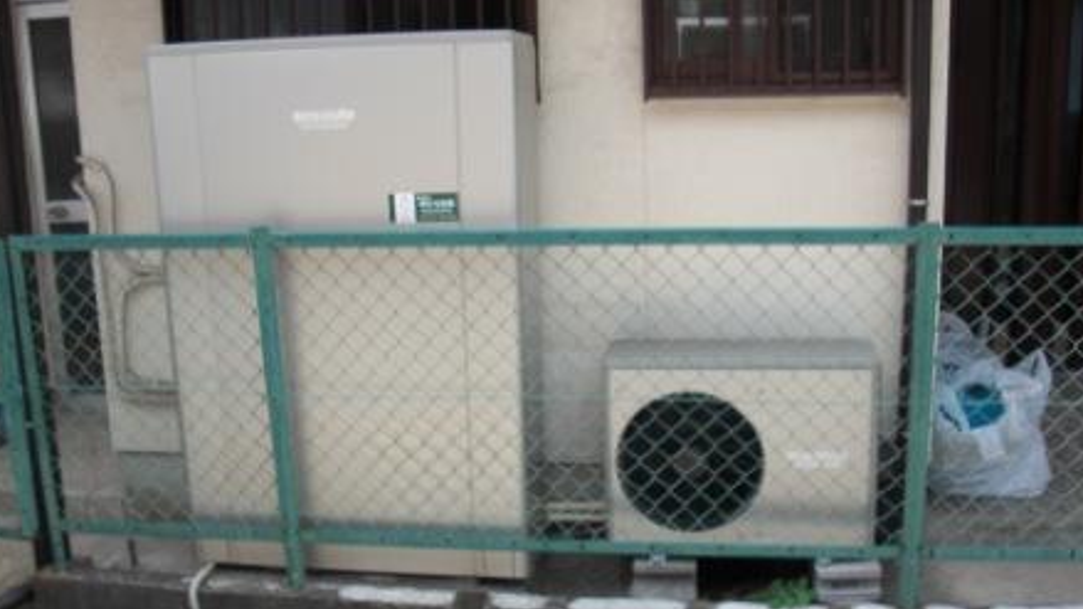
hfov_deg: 50.5
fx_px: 1149
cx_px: 535
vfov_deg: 29.7
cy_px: 333
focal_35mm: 40
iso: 50
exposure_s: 1/320
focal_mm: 6.3
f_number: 2.8
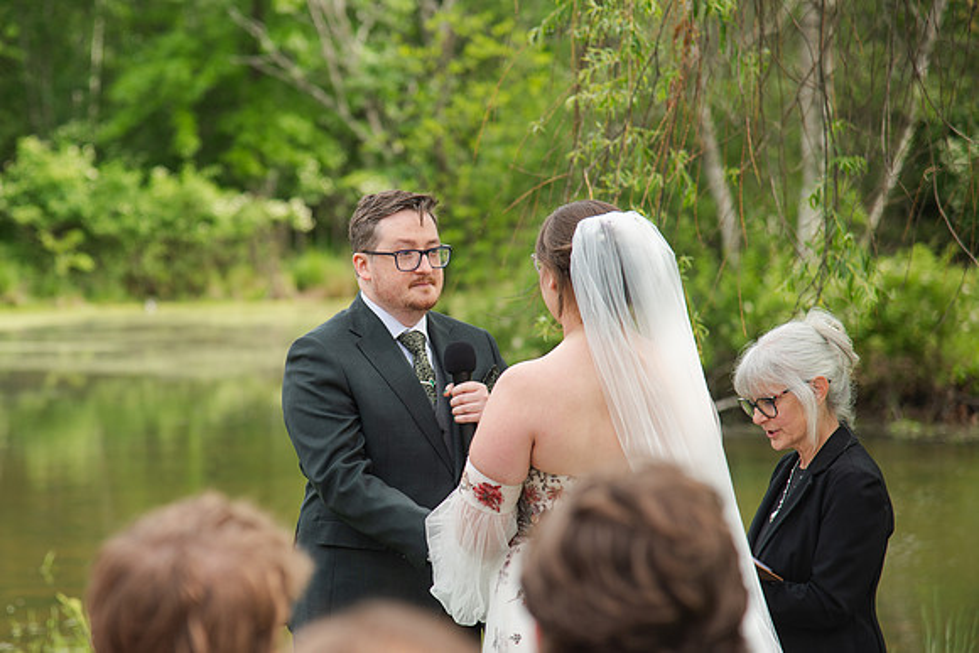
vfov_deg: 9.3
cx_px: 378
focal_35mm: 147
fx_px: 4010
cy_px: 326
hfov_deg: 13.9
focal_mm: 120
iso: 100
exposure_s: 1/400
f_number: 4
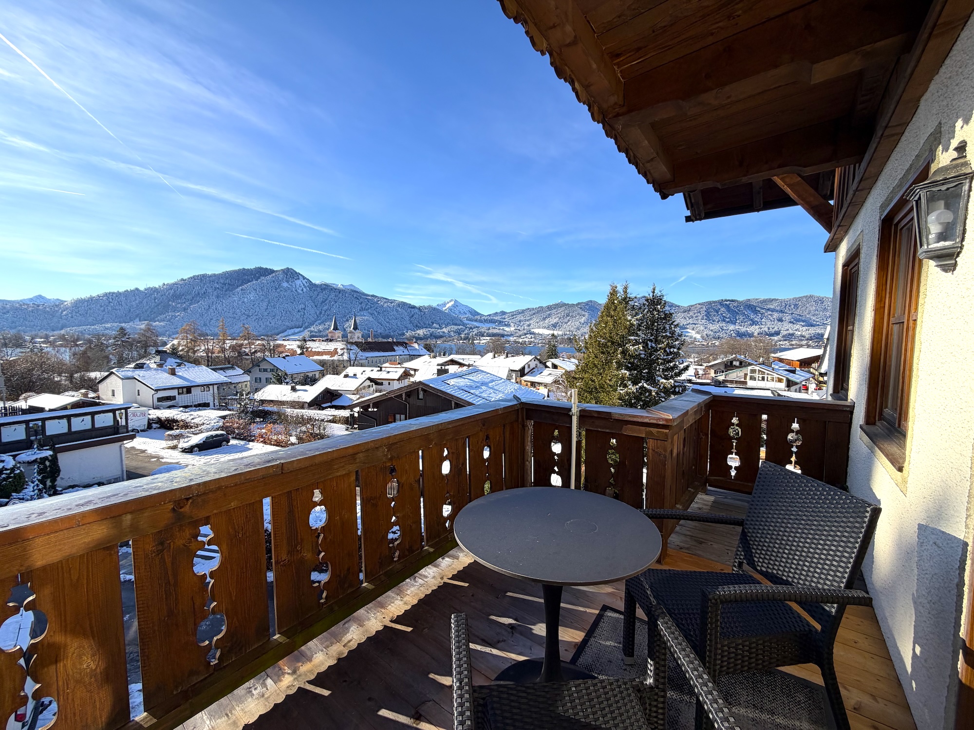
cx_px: 487
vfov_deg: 85.7
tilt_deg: -3.9
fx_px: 394
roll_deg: -0.6
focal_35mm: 14
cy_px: 365
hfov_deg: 102.1
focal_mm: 2.22
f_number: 2.2
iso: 25
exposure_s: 1/770
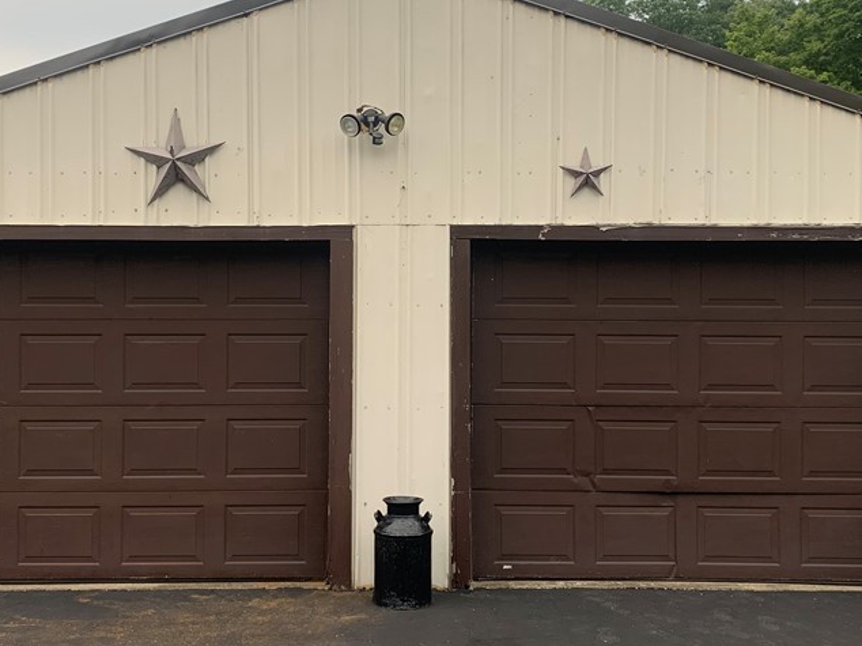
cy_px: 303
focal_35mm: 42
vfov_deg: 34.3
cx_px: 397
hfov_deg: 44.8
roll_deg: +0.5
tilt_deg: +0.6
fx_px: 1045
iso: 40
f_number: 1.8
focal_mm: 4.25
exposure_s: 1/121
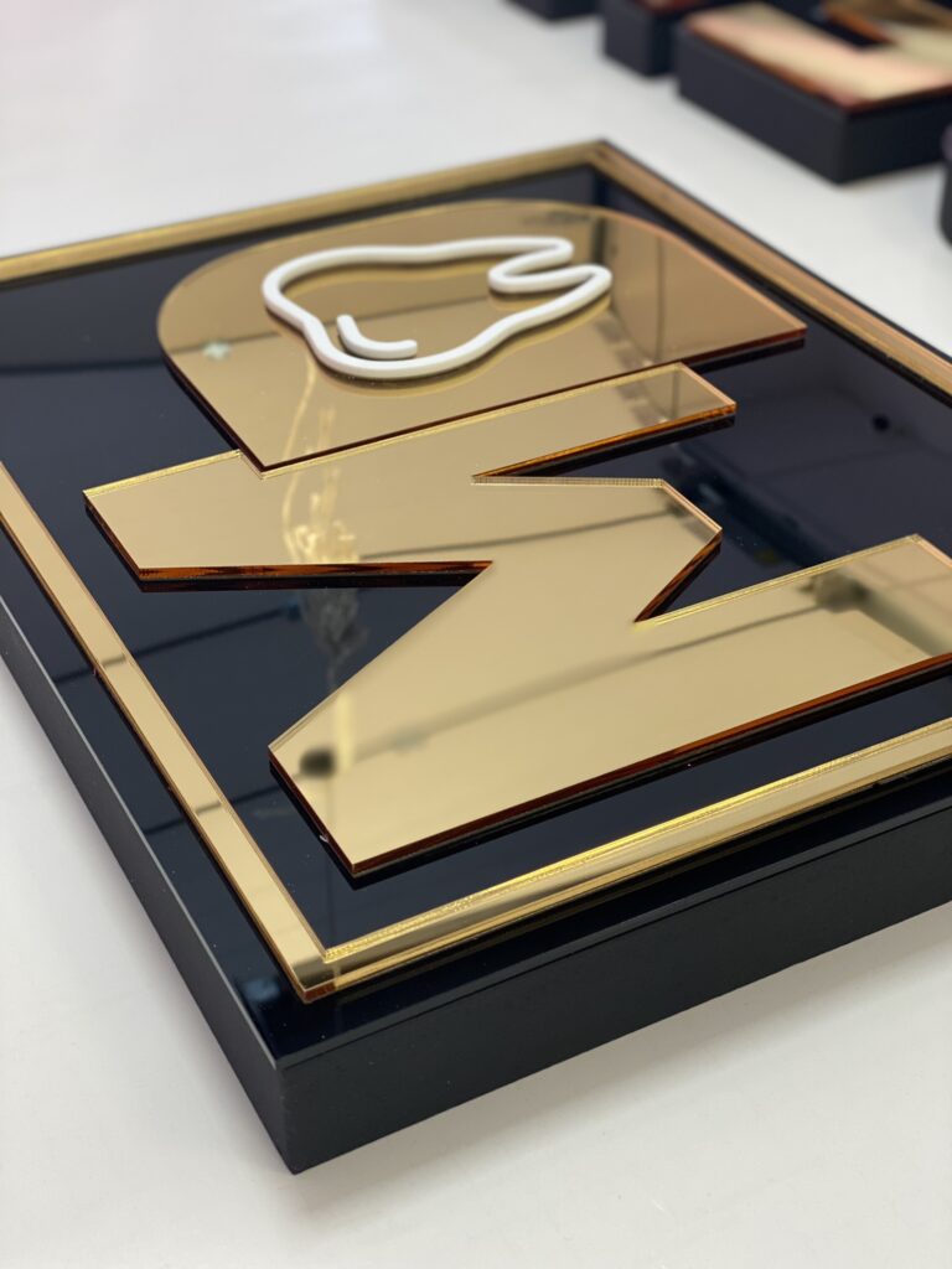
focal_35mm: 52
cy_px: 634
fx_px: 1907
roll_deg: +0.4
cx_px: 476
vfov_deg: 36.8
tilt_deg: -34.7
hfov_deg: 28.0
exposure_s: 1/100
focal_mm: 6
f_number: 2
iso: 80
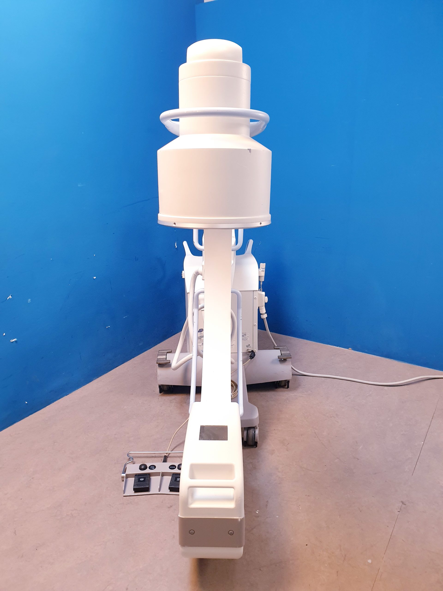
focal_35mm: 26
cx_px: 222
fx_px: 444
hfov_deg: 53.1
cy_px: 296
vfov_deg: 67.3
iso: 160
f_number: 2.4
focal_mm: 4.3
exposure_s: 1/50
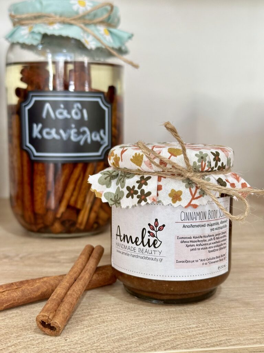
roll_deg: -0.9
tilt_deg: -6.5
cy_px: 176
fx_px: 488
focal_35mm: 48
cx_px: 132
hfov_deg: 30.3
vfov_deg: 39.7
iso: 80
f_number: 1.78
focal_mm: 6.86
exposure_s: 1/66
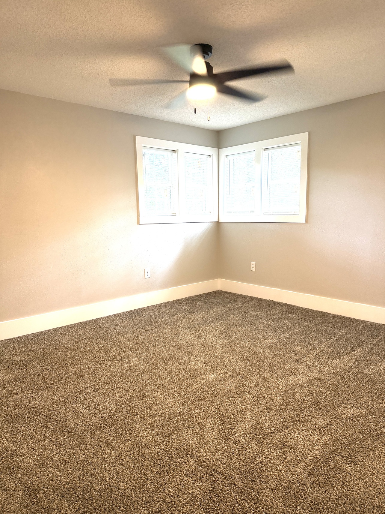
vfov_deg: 71.6
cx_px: 192
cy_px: 257
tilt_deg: -6.7
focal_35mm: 24
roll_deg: +1.2
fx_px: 356
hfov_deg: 56.8
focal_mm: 6.76
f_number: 1.78
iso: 200
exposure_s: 1/60
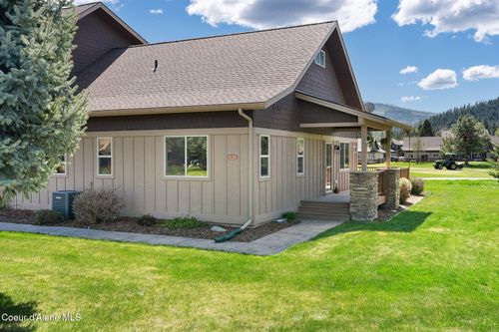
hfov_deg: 54.5
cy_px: 166
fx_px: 485
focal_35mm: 35
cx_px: 250
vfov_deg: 37.8
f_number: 8
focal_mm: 35
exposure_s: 1/100
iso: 400
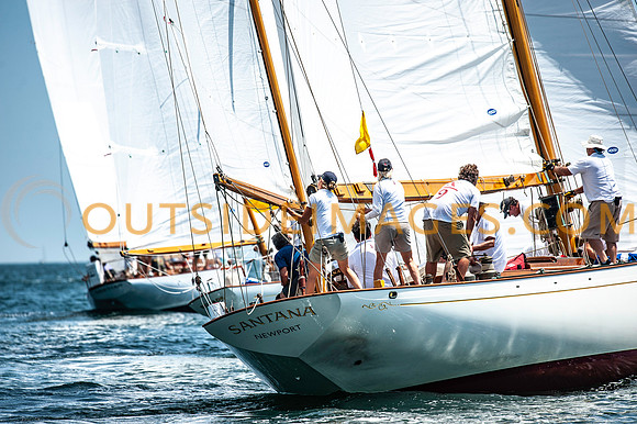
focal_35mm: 300
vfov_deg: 4.6
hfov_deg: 6.9
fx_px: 5305
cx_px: 318
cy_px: 212
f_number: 5
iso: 250
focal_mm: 300
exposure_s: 1/2000
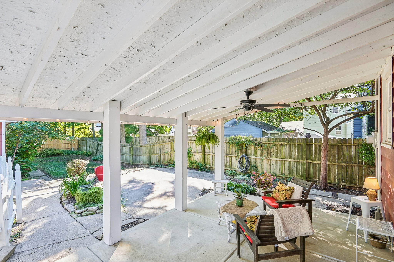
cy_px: 131
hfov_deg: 96.7
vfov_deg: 73.7
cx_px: 197
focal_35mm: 16
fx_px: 175
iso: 140
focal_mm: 16
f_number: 8
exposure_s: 1/15
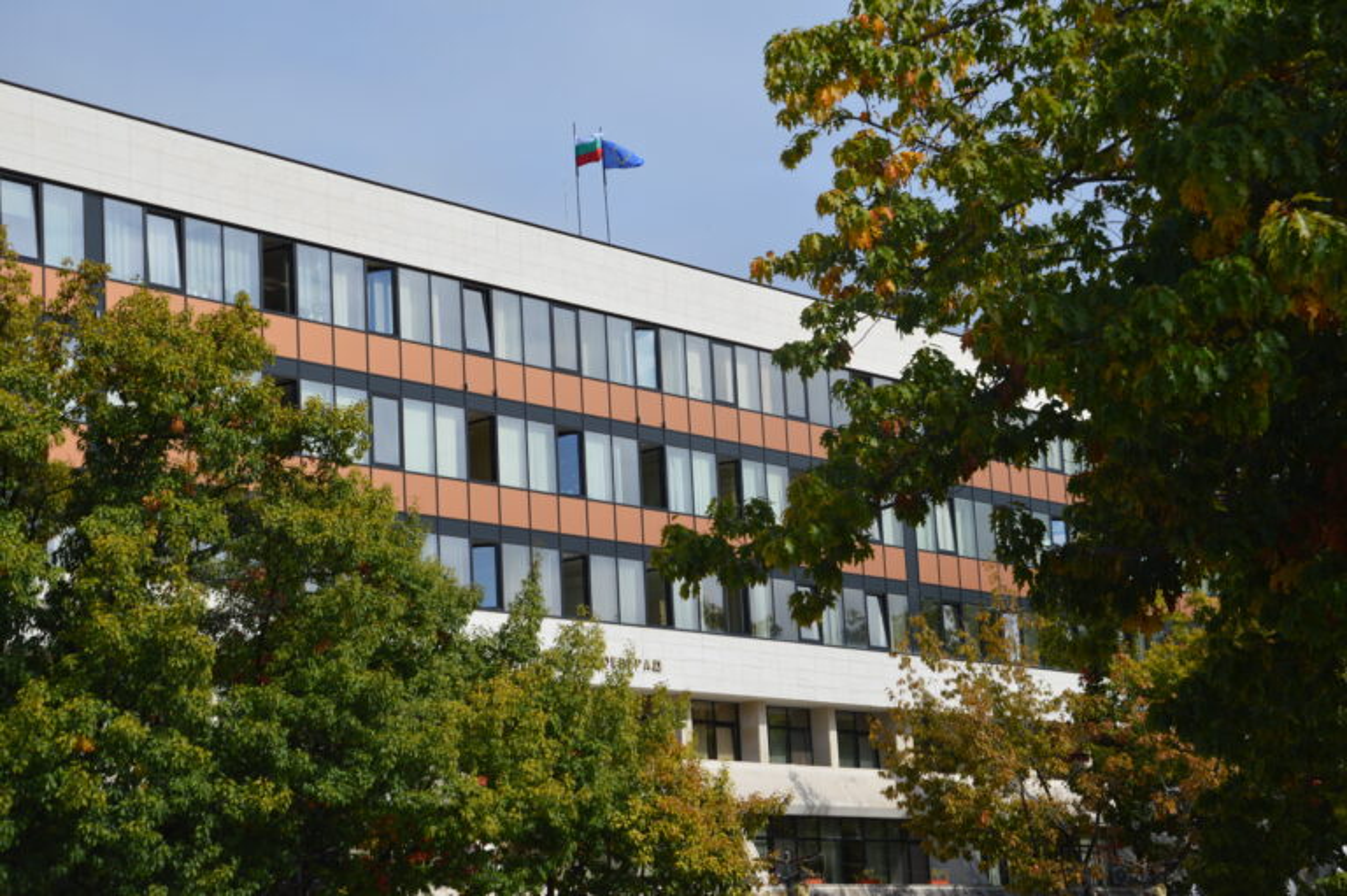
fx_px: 2692
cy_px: 448
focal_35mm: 72
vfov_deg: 18.9
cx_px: 674
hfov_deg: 28.1
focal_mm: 48
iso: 100
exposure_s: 1/320
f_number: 9
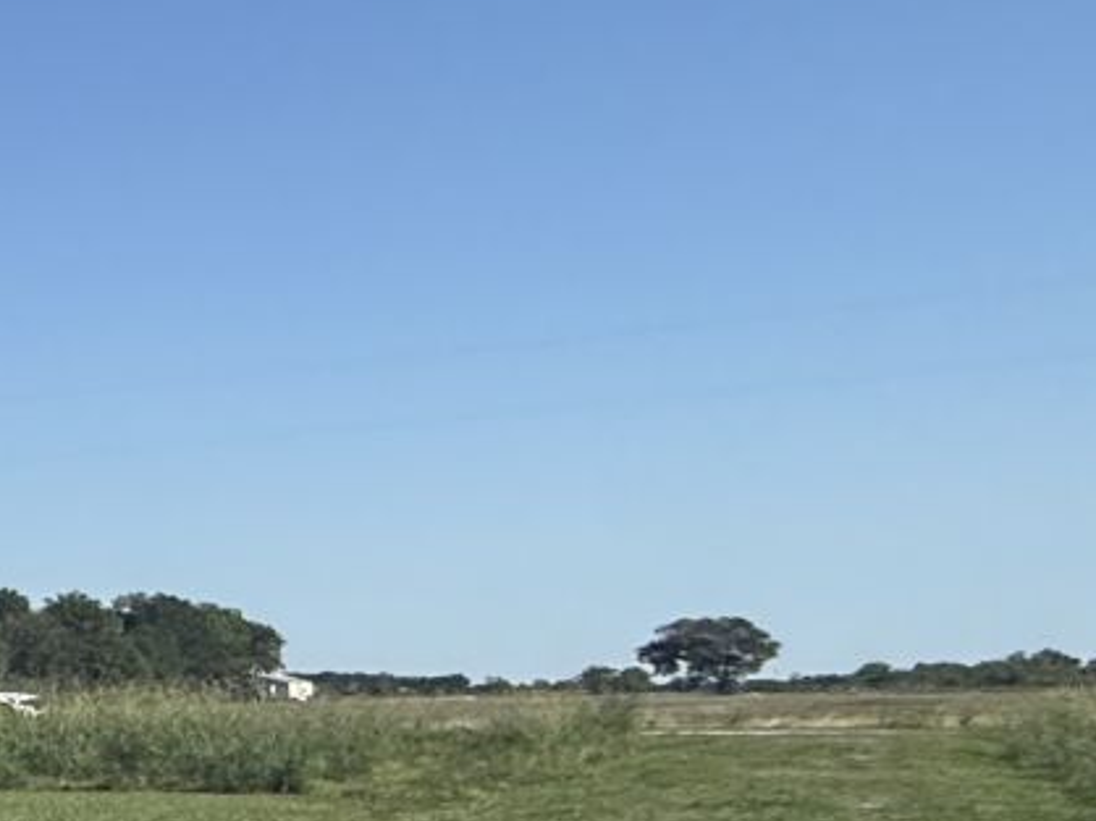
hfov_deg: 15.8
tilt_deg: +4.0
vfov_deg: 21.8
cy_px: 540
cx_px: -1453
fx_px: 2120
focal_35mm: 67
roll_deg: -0.7
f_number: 2.2
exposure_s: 1/2976
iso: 50
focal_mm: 2.22
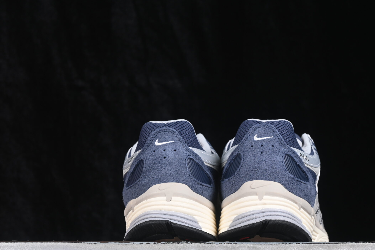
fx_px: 948
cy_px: 146
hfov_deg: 22.3
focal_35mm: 91
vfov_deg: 15.0
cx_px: 225
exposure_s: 1/60
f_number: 6.3
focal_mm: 50
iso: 160
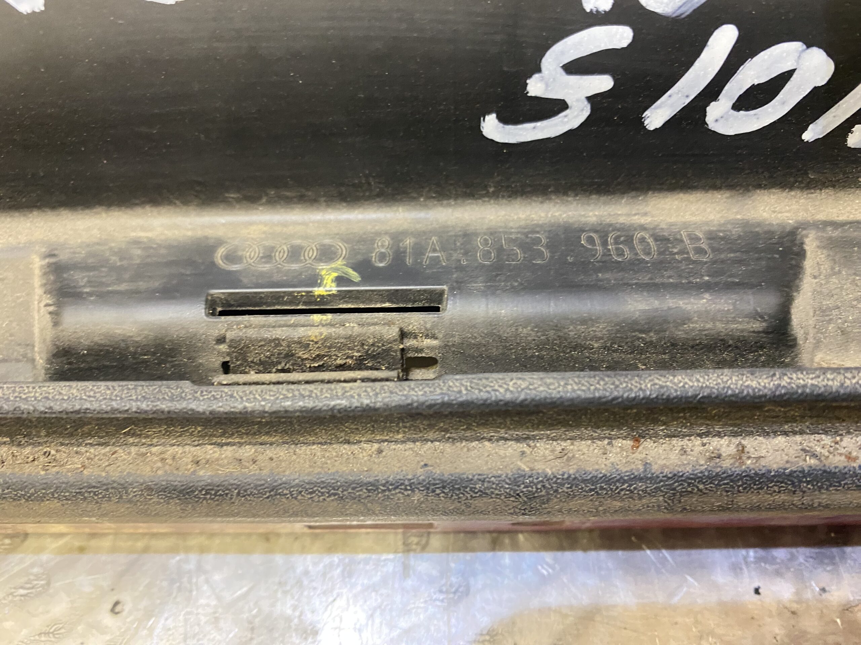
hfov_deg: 67.3
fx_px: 647
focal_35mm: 26
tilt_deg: -56.5
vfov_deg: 53.1
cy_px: 322
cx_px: 430
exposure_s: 1/50
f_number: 1.8
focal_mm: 4.25
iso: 500
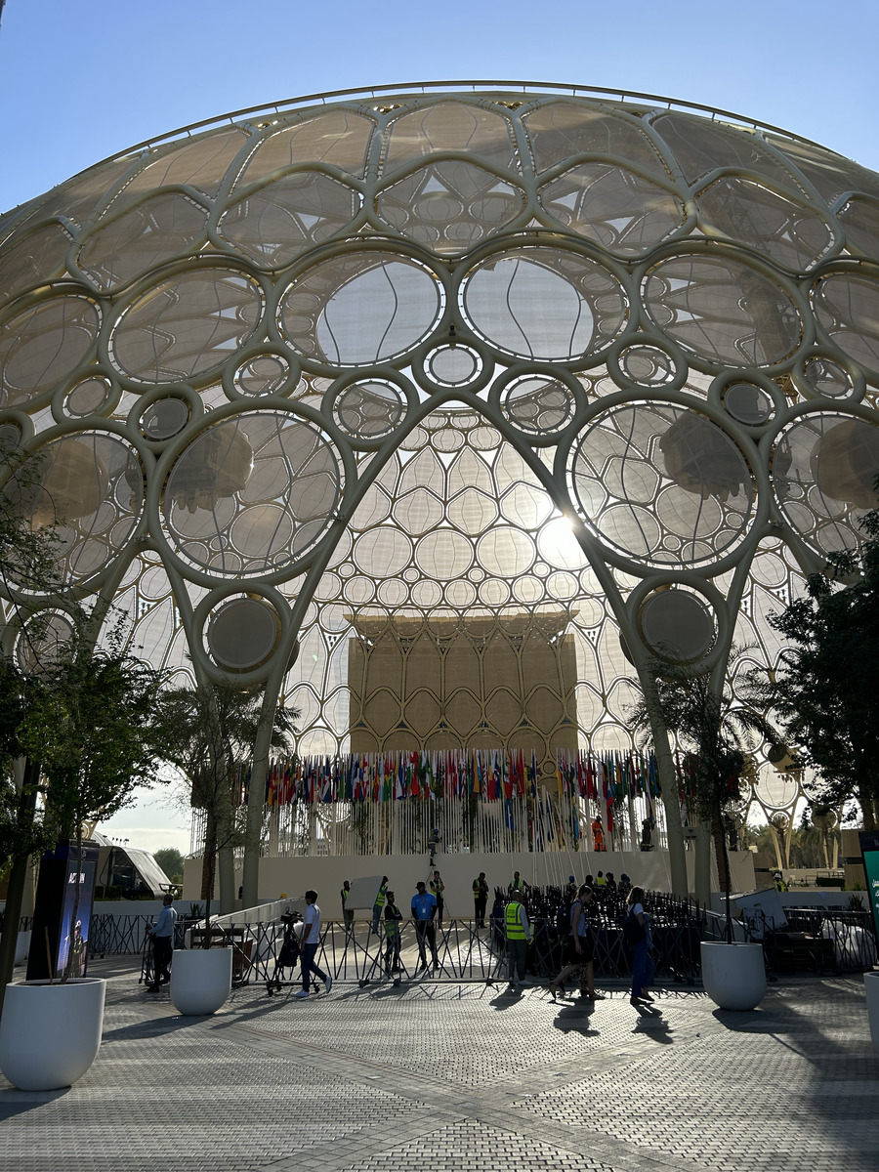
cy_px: 586
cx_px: 440
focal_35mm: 26
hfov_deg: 53.1
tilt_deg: +17.6
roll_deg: +1.1
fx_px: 880
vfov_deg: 67.3
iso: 50
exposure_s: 1/3571
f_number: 1.5
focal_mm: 5.7
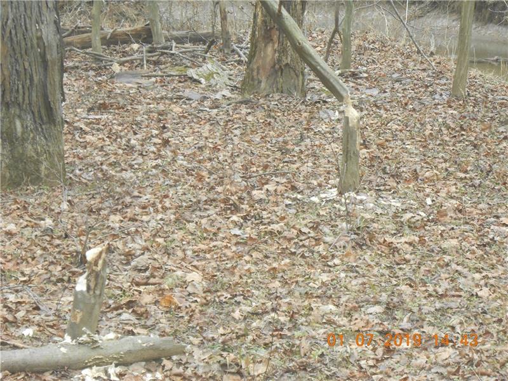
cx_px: 254
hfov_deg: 18.7
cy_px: 190
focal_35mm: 105
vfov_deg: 14.1
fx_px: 1541
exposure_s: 1/60
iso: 200
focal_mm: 18.7
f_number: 5
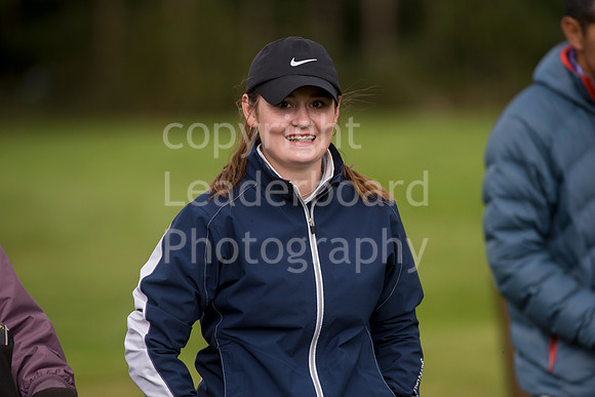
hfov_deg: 6.9
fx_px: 4959
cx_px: 298
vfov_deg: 4.6
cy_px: 198
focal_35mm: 300
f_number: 5.6
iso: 500
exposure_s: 1/2000
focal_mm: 300
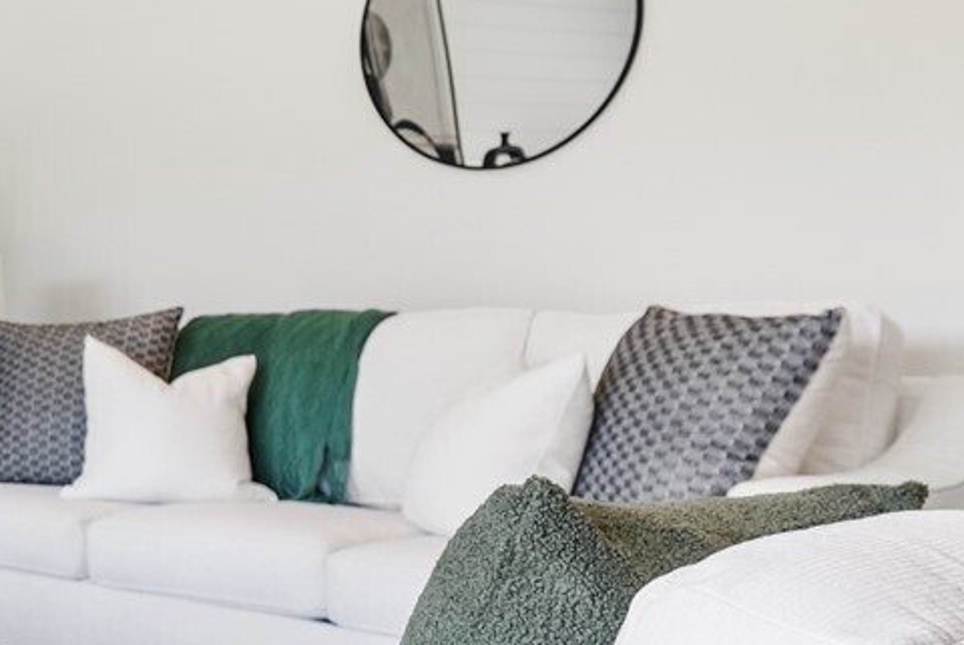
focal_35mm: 60
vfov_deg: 22.7
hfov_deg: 25.4
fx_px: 1608
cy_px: 277
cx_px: -475
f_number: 5.6
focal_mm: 17
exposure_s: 1/25
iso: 320
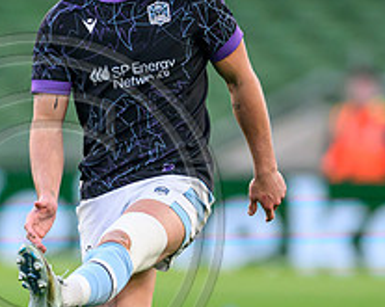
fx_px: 18353
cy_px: 250
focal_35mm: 1613
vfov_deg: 1.0
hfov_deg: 1.2
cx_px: 120
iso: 1250
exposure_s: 1/2000
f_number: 2.8
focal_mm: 400
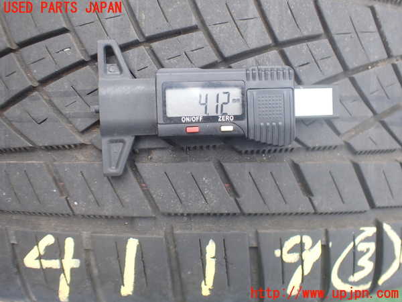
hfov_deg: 60.0
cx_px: 201
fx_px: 348
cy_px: 151
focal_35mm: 30
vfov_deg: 46.8
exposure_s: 1/125
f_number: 2.3
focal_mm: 5.4
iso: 100
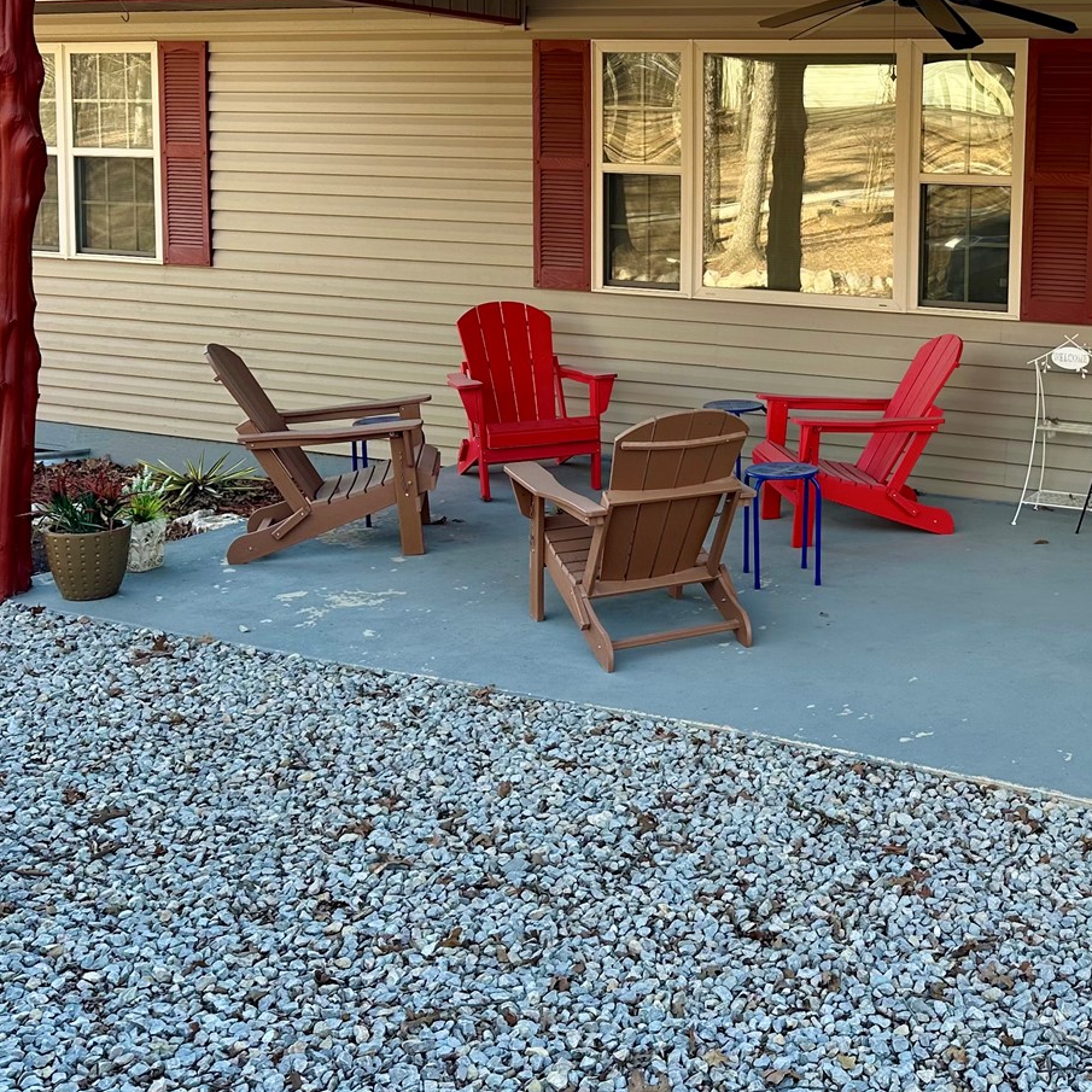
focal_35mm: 45
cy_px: 332
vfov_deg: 37.0
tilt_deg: -5.6
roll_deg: -0.4
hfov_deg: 35.7
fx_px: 1606
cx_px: 945
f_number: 1.78
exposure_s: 1/262
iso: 80
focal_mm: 6.86
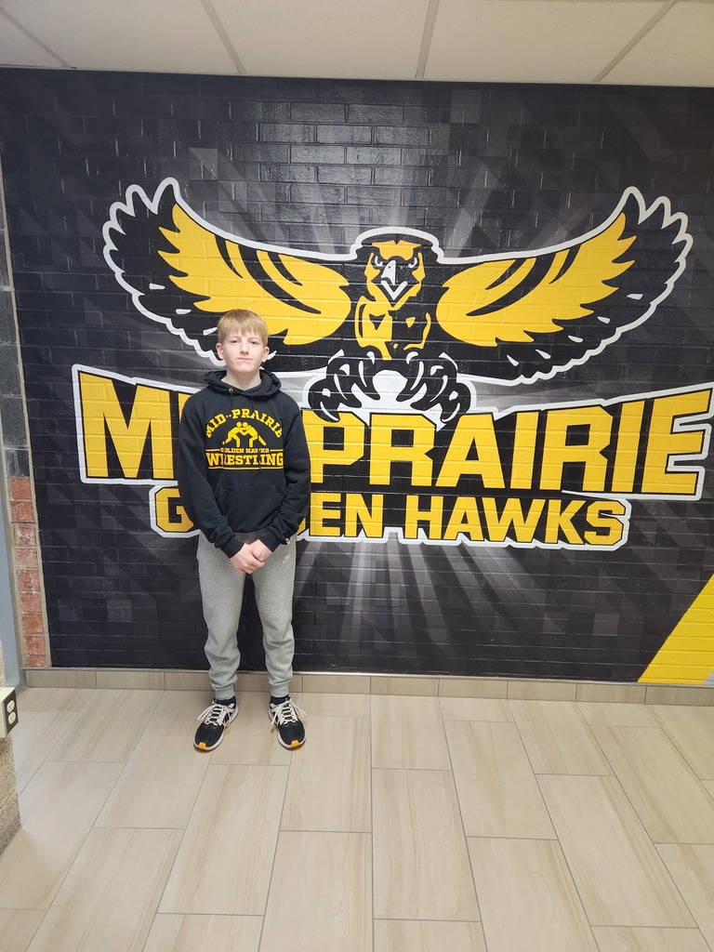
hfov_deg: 58.9
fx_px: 633
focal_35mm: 23
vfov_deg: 73.9
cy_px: 476
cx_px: 357
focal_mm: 5.4
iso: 200
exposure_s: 1/120
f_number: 1.8
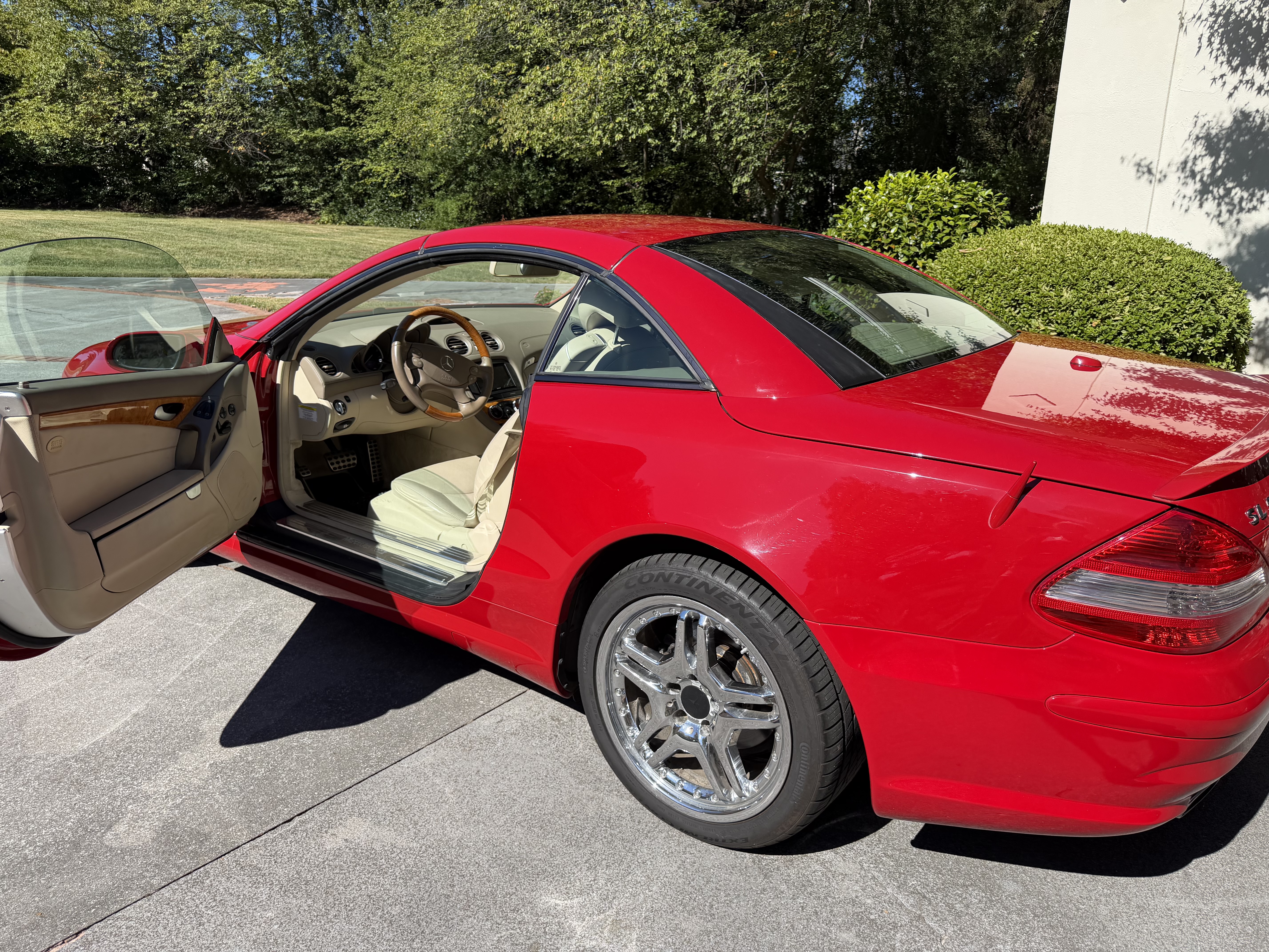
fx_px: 880
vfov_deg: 56.8
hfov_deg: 71.6
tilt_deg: -14.2
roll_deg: -1.1
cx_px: 634
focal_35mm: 24
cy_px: 476
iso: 100
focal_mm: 6.76
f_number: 1.78
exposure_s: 1/3584
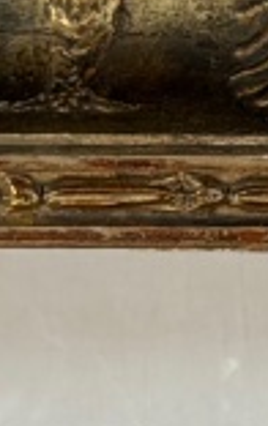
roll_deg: +0.0
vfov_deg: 5.3
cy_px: -76
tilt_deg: -15.7
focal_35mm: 391
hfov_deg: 3.4
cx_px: 479
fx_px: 4553
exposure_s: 1/50
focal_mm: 6.76
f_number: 1.78
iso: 100
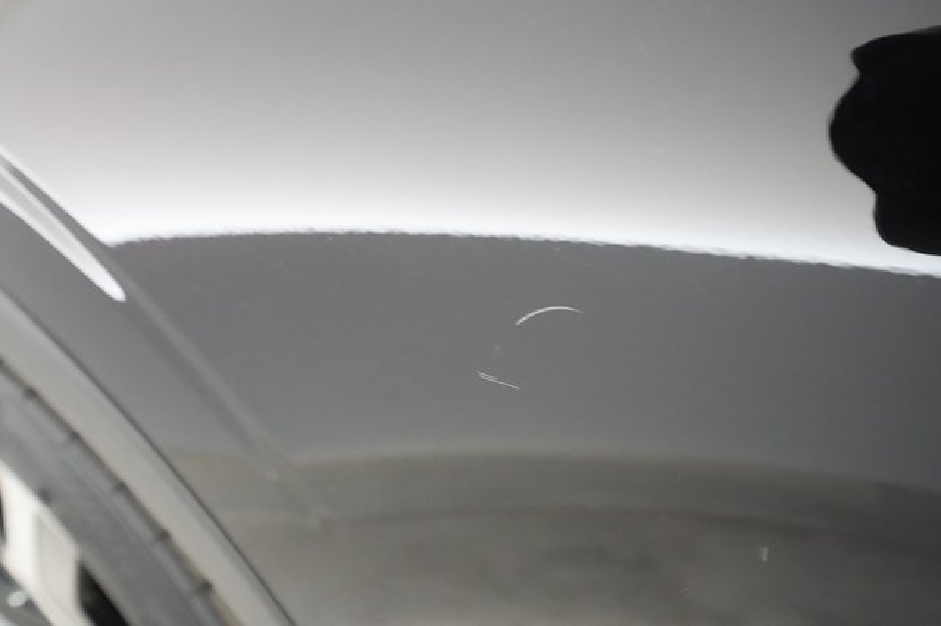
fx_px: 731
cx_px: 470
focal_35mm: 28
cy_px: 313
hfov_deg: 65.5
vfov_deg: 46.4
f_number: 5.6
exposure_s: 1/80
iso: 16000
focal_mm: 28
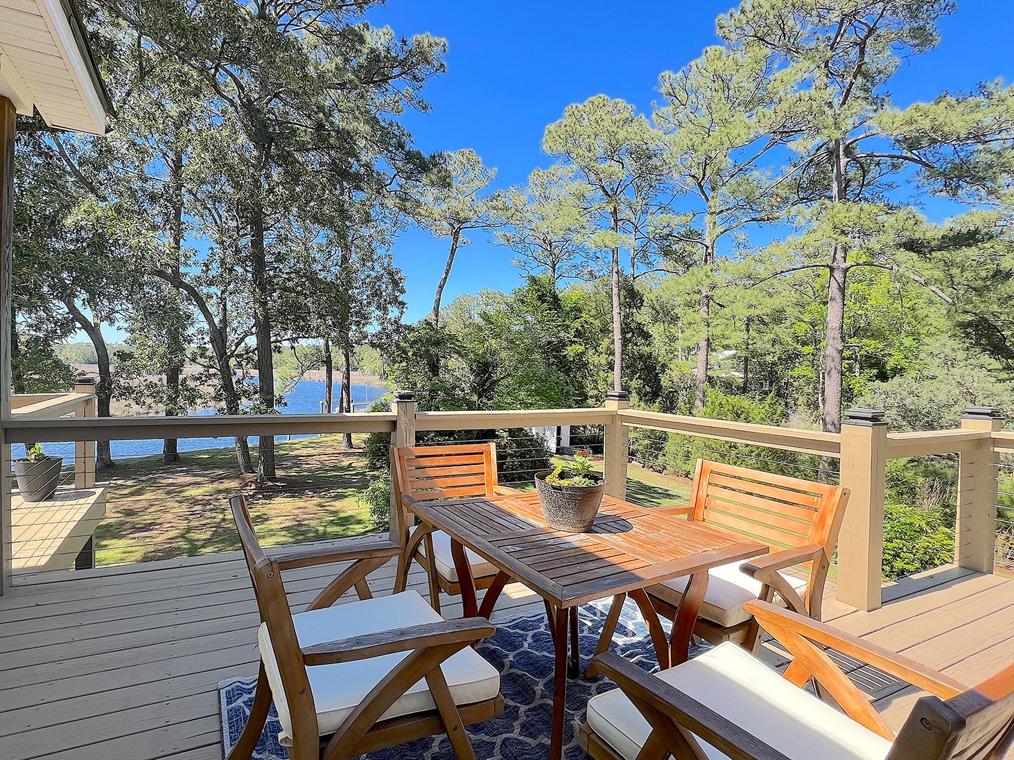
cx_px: 429
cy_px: 371
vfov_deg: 78.1
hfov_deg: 93.8
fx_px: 469
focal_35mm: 16
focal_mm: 1.57
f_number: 1.8
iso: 32
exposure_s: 1/567
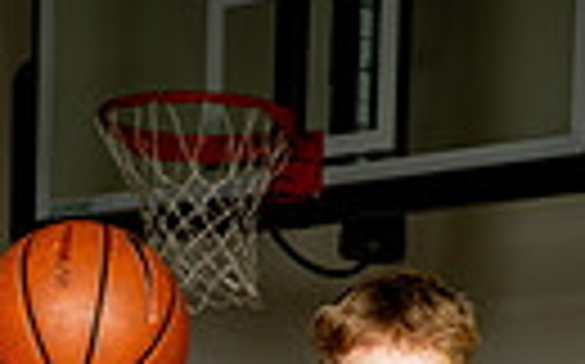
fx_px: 3935
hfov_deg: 8.5
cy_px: 989
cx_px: 351
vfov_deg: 5.1
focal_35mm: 247
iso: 100
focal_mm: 70
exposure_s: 1/200
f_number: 6.3
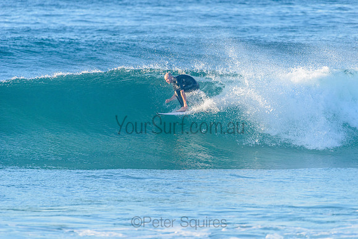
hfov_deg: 4.1
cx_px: 179
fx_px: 4973
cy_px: 120
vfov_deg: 2.8
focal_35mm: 500
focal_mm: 500
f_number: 5.6
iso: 640
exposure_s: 1/2000
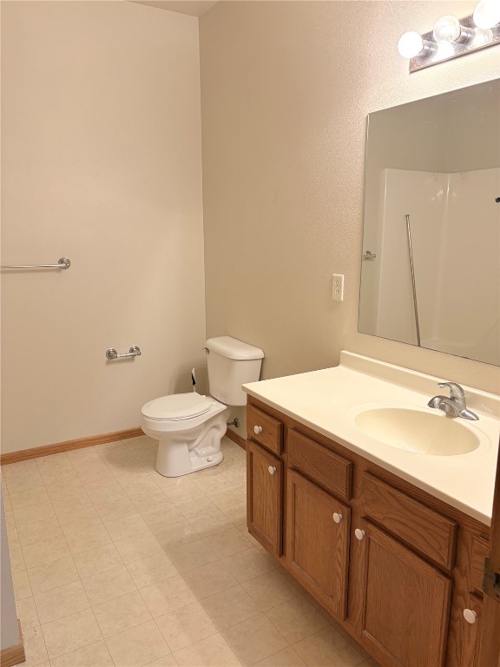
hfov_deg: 53.1
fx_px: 501
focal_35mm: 26
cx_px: 250
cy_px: 334
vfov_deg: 67.3
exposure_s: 1/60
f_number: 1.6
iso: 125
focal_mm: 5.96
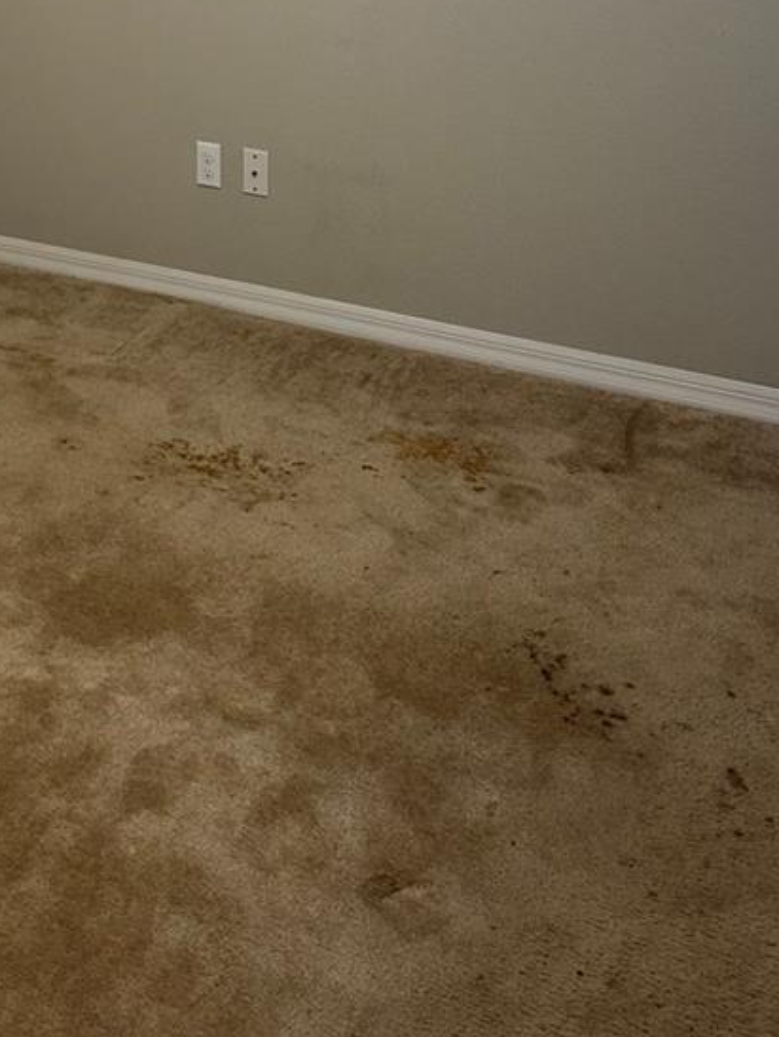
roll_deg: +2.7
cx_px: 131
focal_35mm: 57
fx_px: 1708
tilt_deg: -12.5
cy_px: 112
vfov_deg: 32.2
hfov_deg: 25.2
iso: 160
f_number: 1.5
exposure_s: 1/60
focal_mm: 5.7
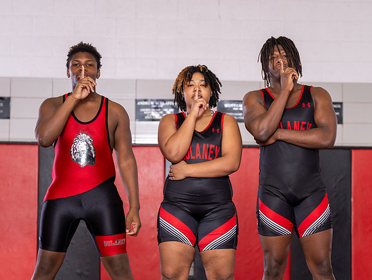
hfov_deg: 19.3
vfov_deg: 14.6
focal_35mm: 102
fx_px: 1094
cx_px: 210
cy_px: 167
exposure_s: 1/160
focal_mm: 73
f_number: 2.8
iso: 125
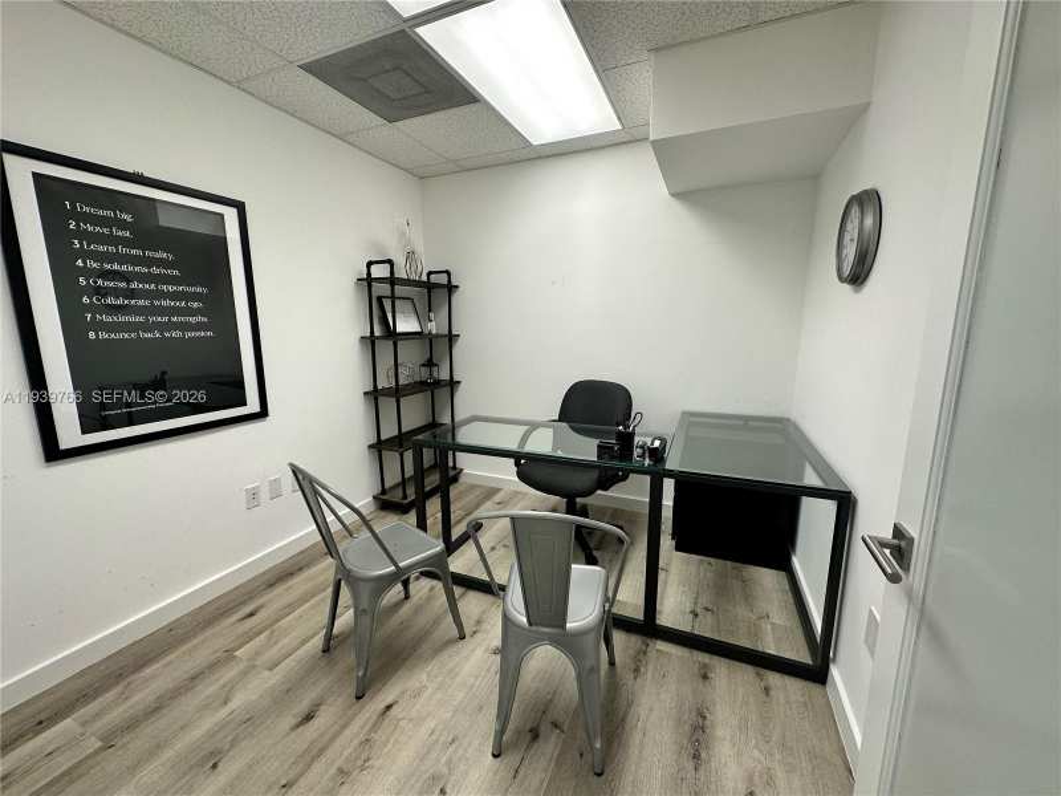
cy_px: 398
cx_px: 530
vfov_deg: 85.7
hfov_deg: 102.1
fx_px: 429
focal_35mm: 14
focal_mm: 2.22
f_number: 2.2
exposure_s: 1/120
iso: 80
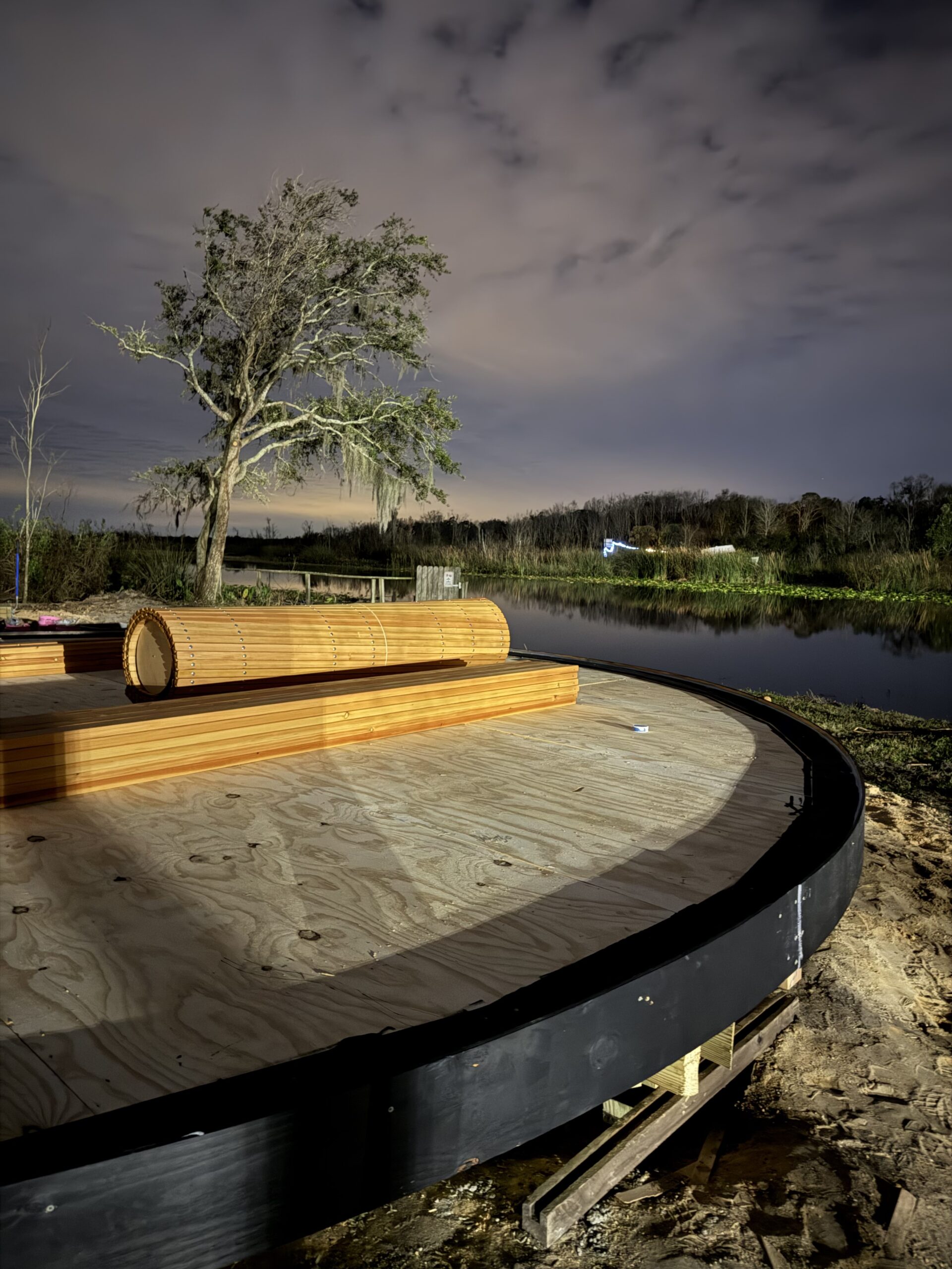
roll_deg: -2.7
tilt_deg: -5.0
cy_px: 634
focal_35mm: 24
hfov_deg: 56.8
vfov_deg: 71.6
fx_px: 880
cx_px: 476
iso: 1600
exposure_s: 1/2
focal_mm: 6.76
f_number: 1.78
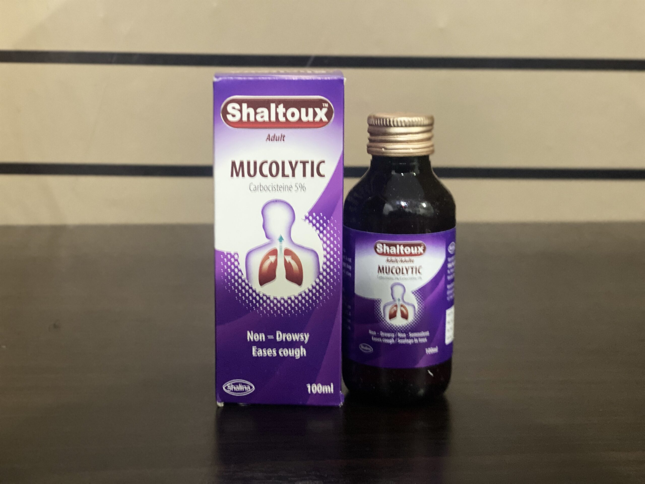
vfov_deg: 28.0
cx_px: 322
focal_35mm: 52
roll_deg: +0.5
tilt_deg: -10.4
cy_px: 242
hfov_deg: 36.8
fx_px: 969
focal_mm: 6
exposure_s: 1/25
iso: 400
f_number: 2
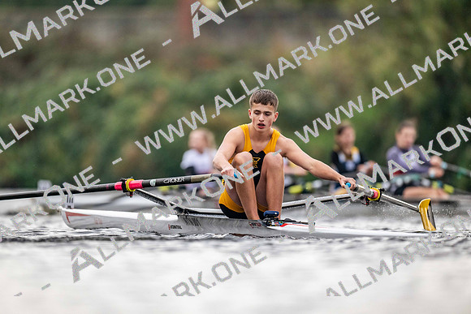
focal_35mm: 600
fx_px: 7851
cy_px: 157
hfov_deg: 3.4
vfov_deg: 2.3
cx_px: 236
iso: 2200
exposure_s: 1/2500
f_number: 4
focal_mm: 600
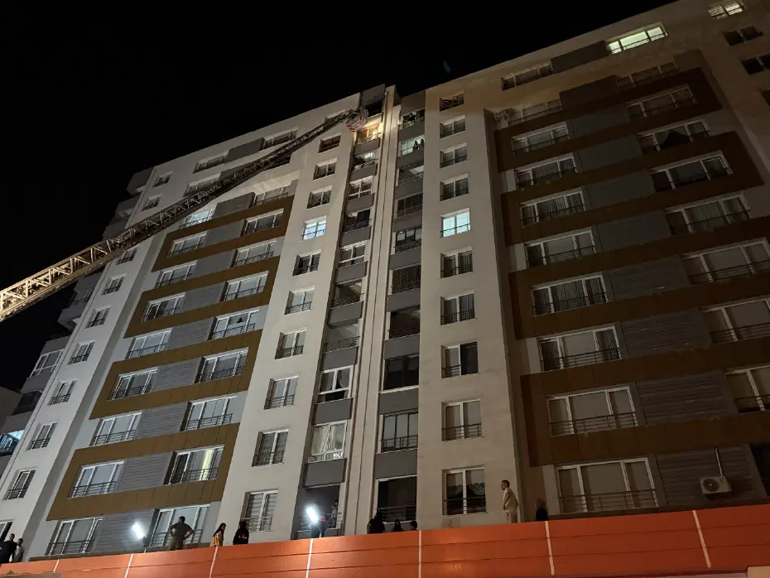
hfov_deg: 67.3
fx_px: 578
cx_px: 385
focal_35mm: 26
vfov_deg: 53.1
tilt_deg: +40.4
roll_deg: -4.0
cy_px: 289
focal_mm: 5.96
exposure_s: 1/30
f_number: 1.6
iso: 1000
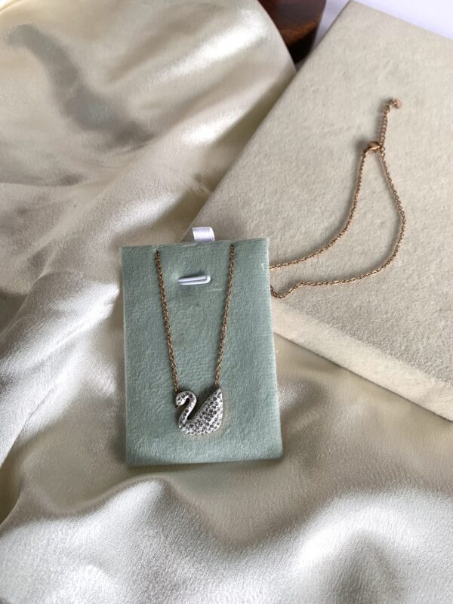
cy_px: 302
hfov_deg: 53.1
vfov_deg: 67.3
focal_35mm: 26
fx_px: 454
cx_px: 226
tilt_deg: -64.0
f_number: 1.8
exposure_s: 1/154
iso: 25
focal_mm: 4.25
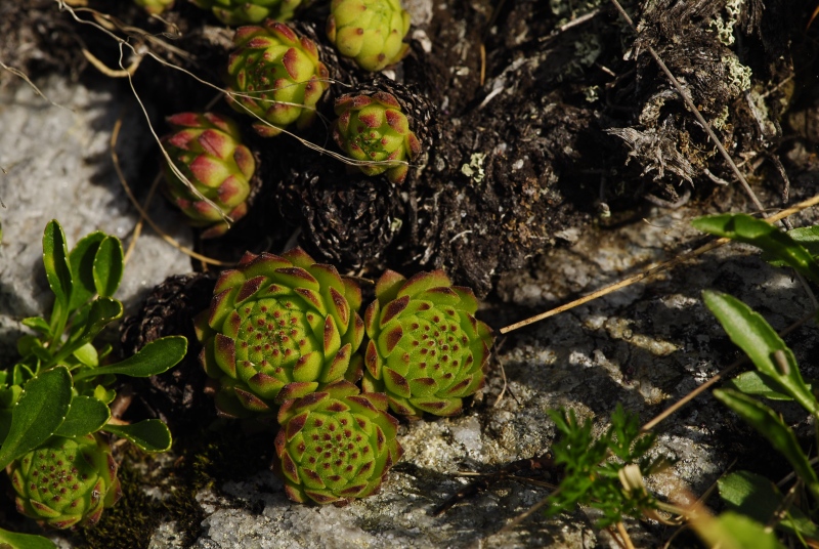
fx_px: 2905
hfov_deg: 16.0
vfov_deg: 10.8
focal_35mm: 128
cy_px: 274
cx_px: 410
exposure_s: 1/160
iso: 100
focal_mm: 85
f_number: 10
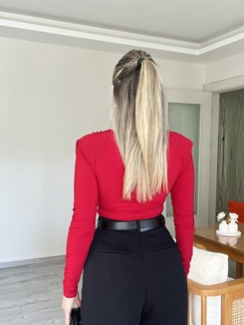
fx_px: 357
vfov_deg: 48.8
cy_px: 181
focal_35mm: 38
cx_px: 138
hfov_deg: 37.7
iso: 100
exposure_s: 1/121
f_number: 2.2
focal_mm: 2.71
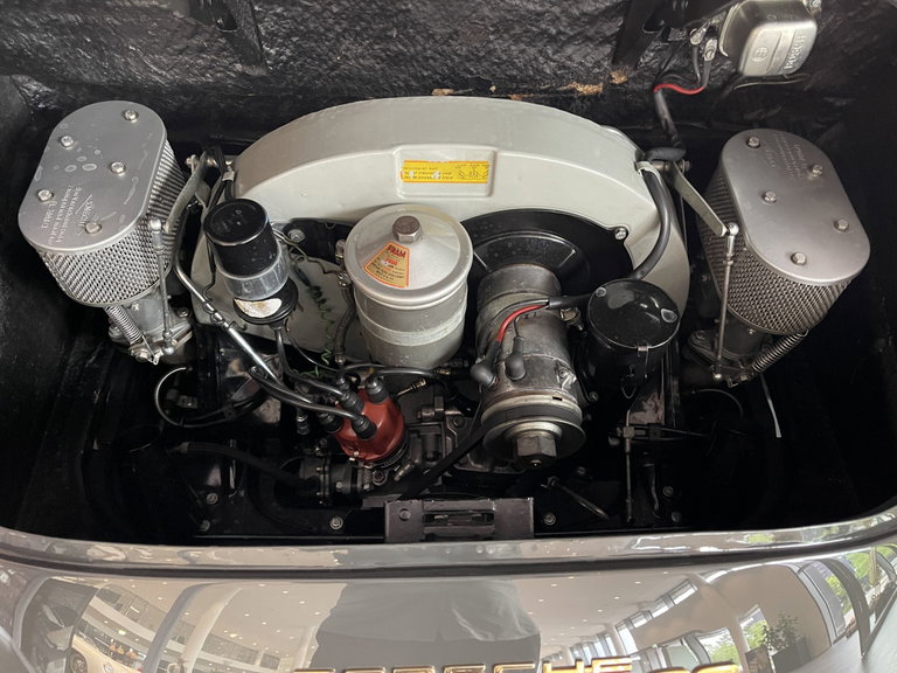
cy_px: 336
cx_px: 448
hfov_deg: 69.4
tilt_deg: -57.0
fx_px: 648
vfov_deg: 54.9
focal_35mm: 25
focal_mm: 5.1
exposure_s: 1/39
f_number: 1.6
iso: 640
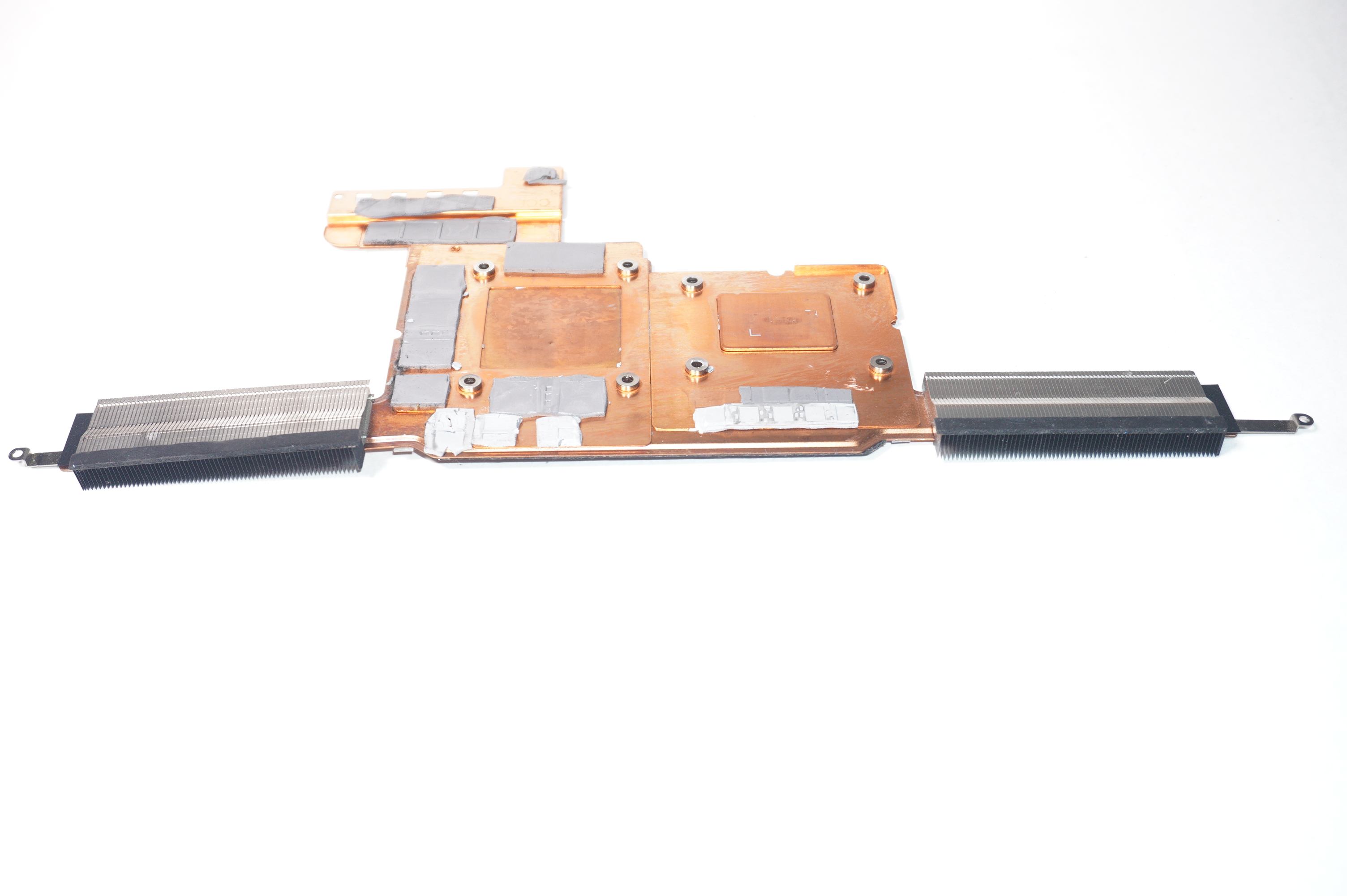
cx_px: 674
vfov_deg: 33.0
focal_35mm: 40
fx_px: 1514
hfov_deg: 48.0
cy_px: 448
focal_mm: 27
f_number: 5
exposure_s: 1/125
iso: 640
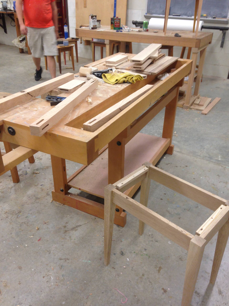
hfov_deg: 42.9
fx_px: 291
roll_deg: -2.0
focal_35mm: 33
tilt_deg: -29.4
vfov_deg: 55.4
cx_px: 114
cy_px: 153
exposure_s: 1/20
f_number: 2.4
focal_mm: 4.12
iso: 64
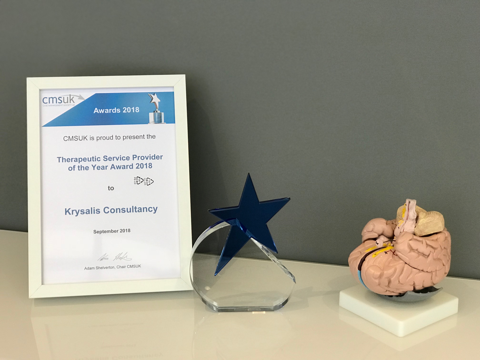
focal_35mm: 57
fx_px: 790
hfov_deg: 33.8
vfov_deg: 25.7
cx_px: 240
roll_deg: +0.7
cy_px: 180
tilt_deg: -19.7
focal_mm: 6.6
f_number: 2.8
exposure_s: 1/50
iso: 100
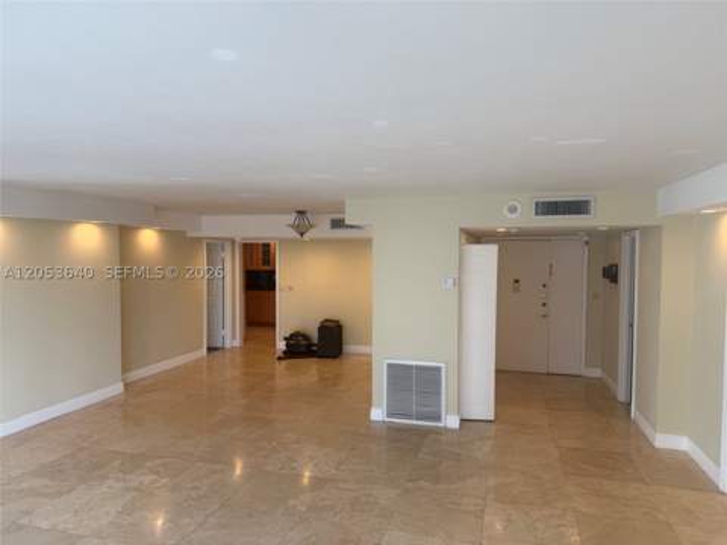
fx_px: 504
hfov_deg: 71.6
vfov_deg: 56.8
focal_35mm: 24
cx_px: 364
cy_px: 272
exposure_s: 1/120
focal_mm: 6.76
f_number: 1.78
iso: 80
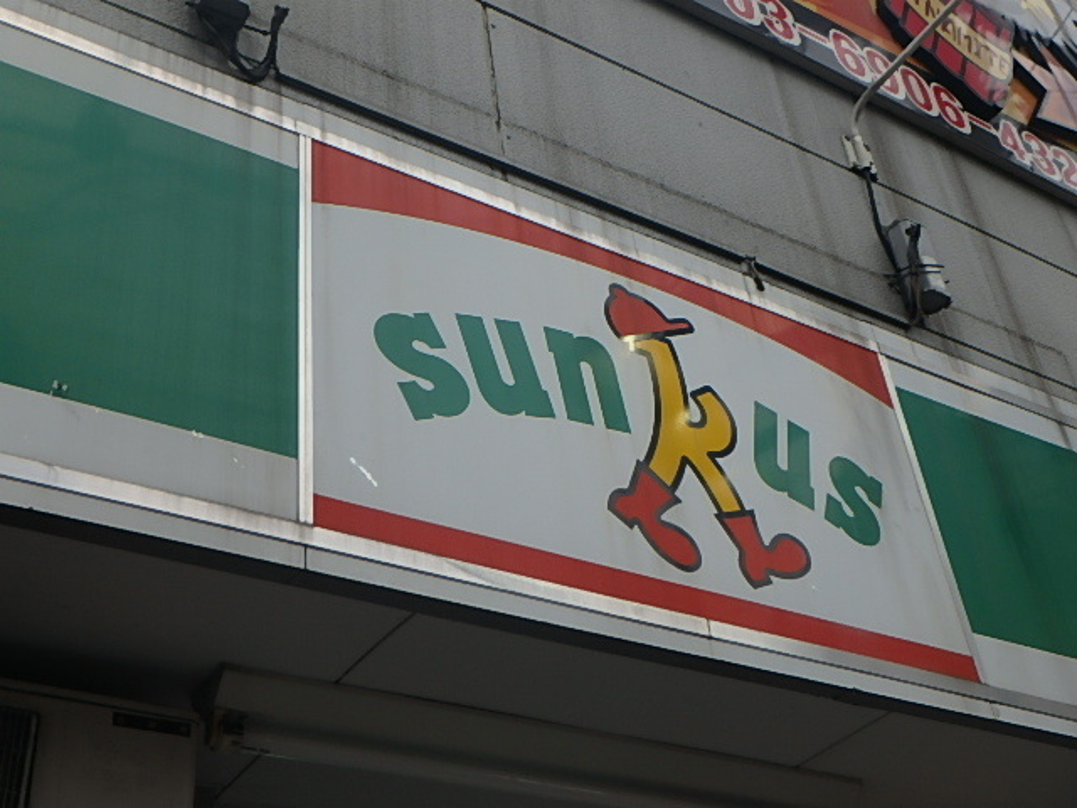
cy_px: 404
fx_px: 1307
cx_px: 538
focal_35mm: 42
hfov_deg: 44.8
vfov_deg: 34.3
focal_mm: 7.5
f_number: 5.2
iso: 125
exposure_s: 1/200
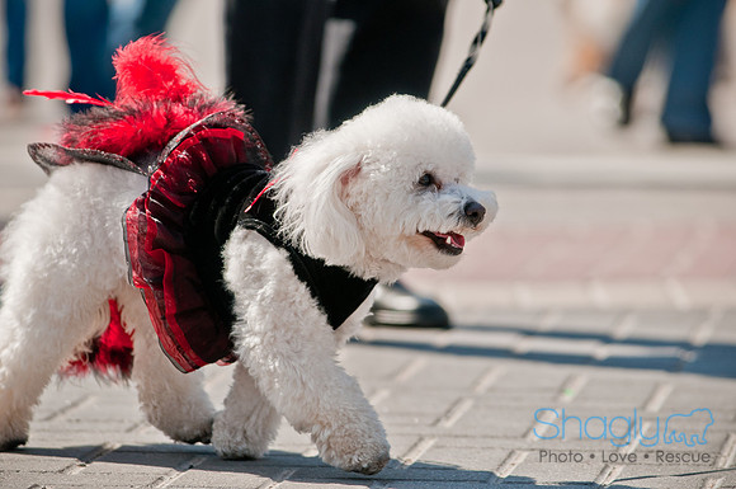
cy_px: 244
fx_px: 5359
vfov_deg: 5.2
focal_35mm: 262
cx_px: 368
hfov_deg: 7.9
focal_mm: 175
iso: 200
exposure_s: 1/2000
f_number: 4
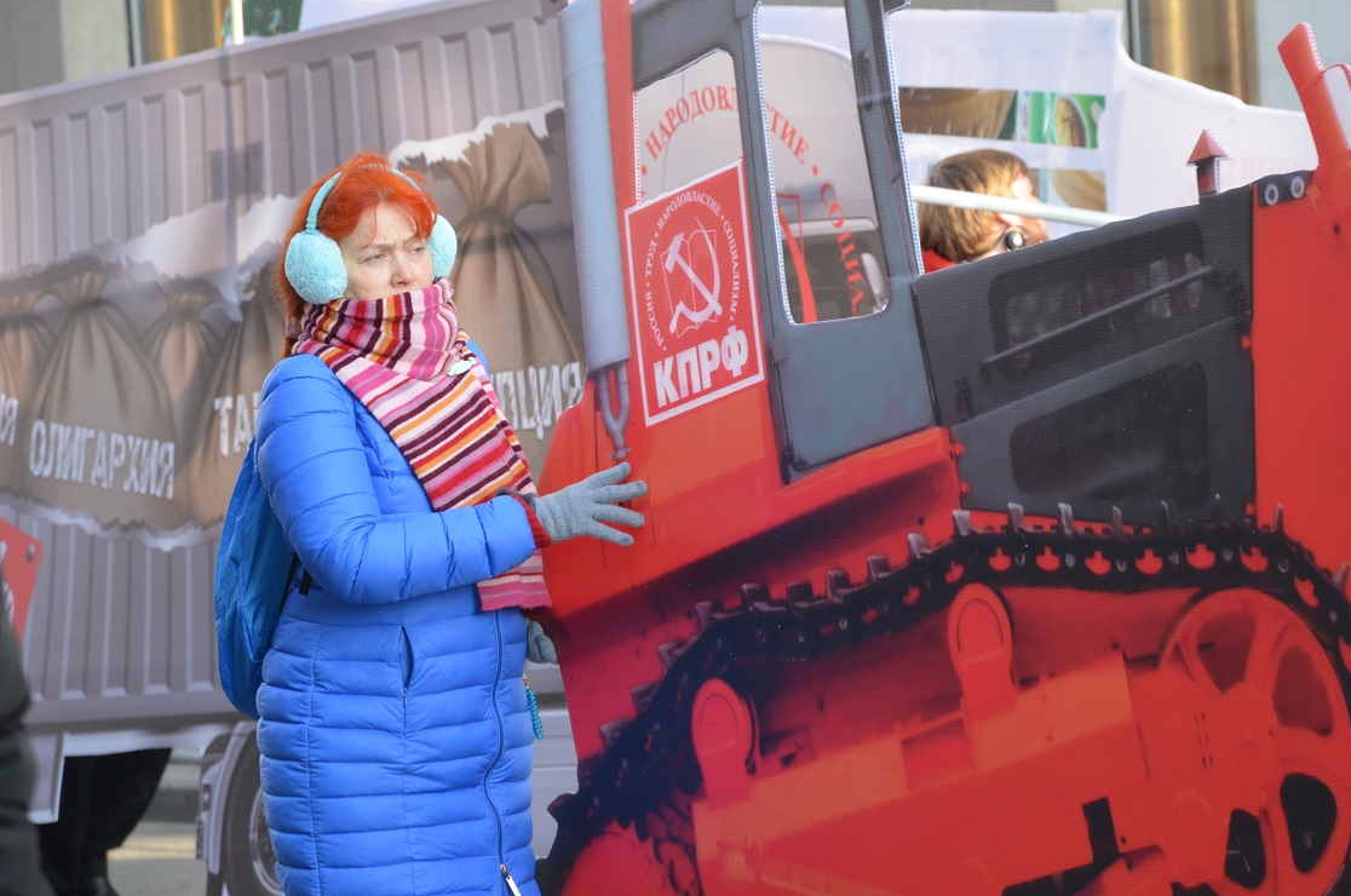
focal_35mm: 209
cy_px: 354
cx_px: 856
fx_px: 7817
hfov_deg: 9.9
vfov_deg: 6.6
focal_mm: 105
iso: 400
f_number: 5.6
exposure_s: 1/125
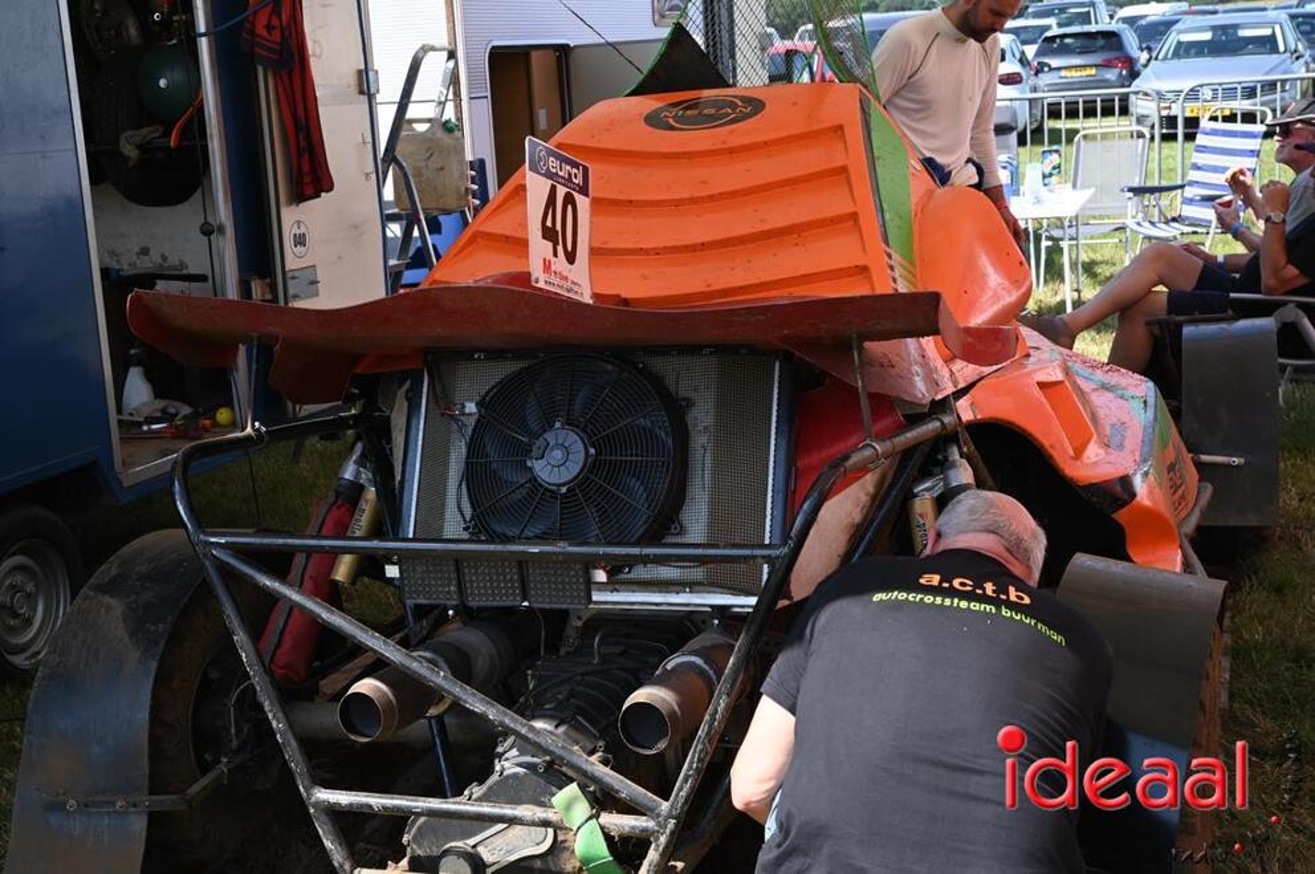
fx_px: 1897
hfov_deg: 38.2
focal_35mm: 52
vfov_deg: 25.9
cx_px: 658
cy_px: 437
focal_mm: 52
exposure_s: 1/400
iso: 640
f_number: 10
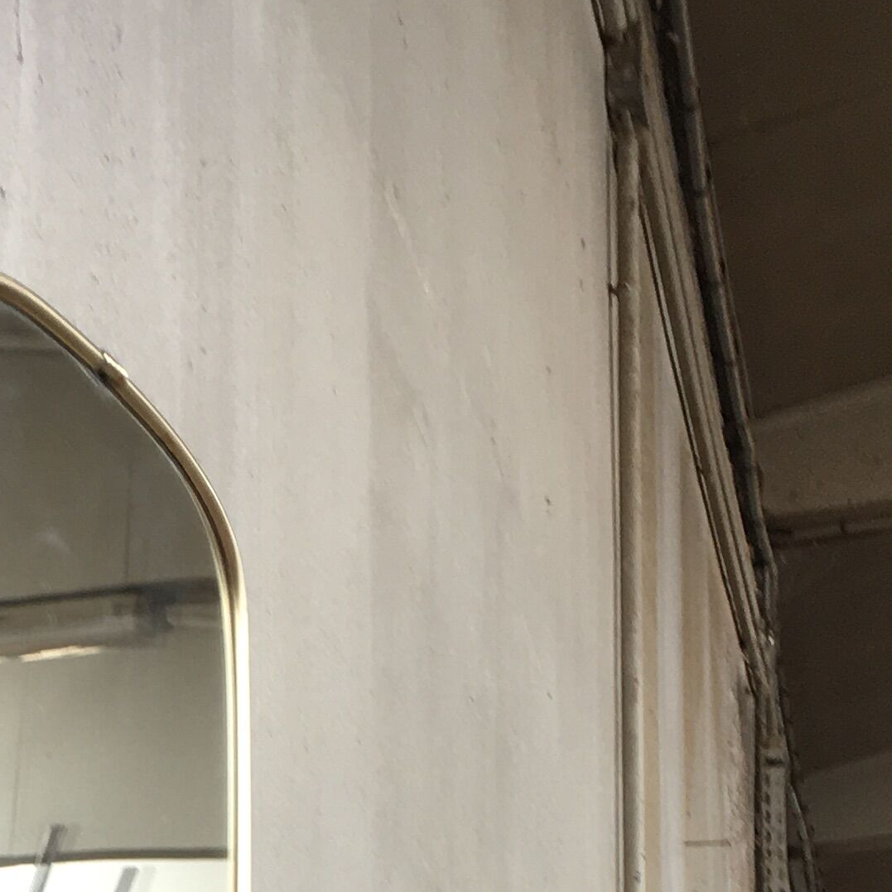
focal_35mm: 96
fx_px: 2799
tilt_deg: +8.4
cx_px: 46
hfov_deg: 17.8
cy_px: 1217
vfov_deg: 16.9
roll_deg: -0.6
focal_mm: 4.15
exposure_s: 1/50
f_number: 2.2
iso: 25
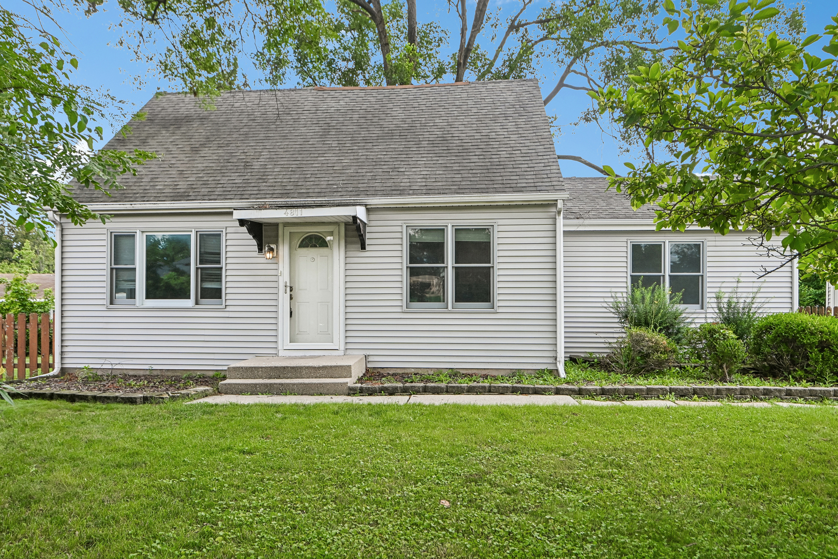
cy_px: 280
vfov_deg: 53.1
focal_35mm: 24
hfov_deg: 73.7
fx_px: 559
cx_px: 419
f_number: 13
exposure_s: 1/100
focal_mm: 24
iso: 400
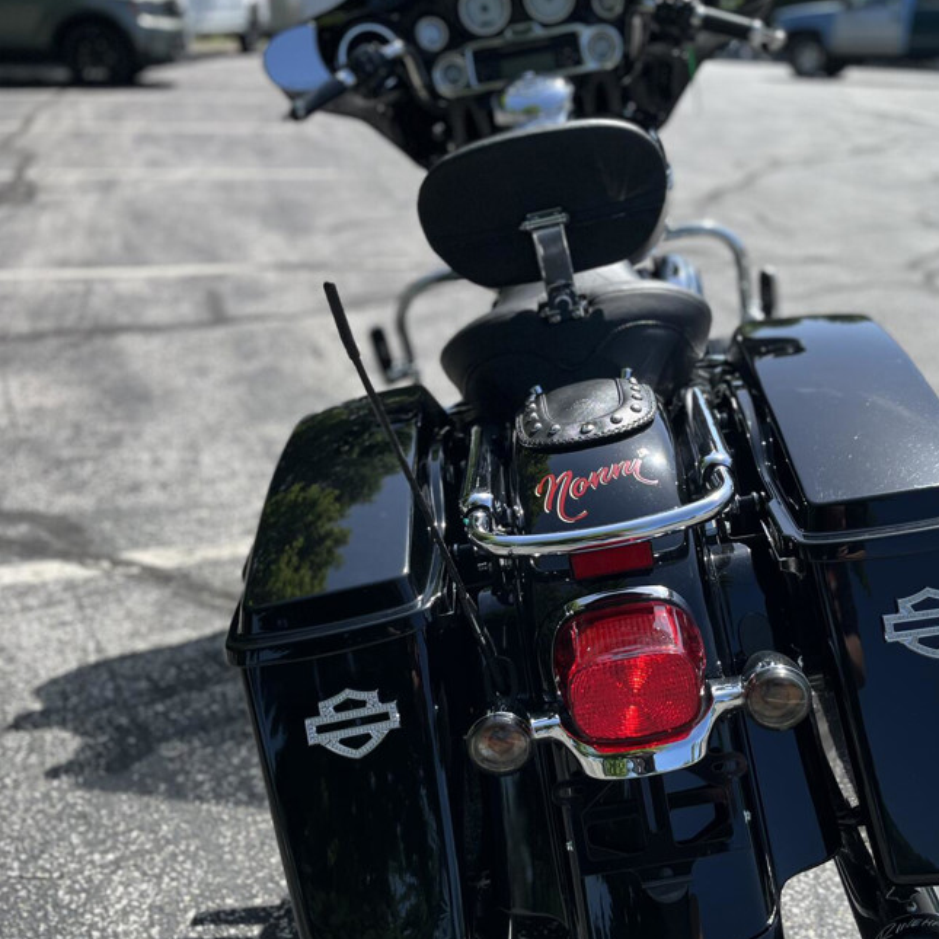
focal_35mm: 38
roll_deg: -3.7
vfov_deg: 43.8
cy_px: 492
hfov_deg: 43.6
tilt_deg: -21.4
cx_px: 567
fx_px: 1166
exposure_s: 1/2137
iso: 50
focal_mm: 5.1
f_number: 1.6
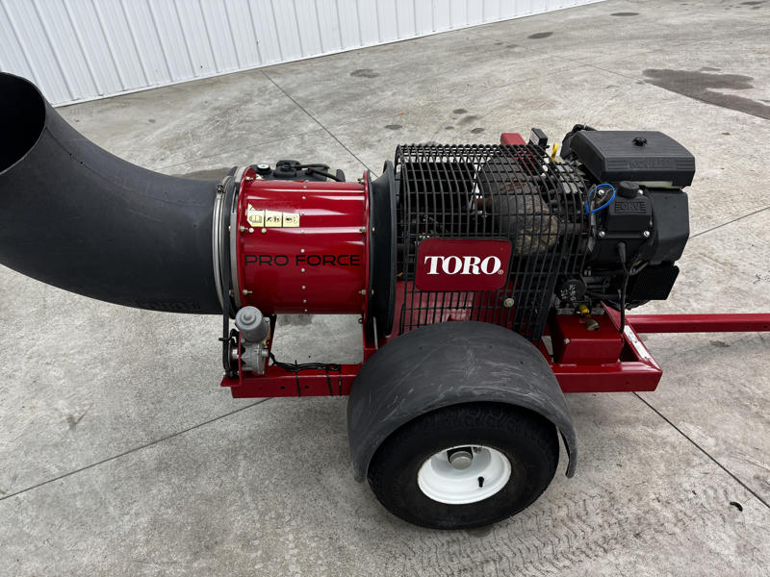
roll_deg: +5.0
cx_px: 385
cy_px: 288
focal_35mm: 24
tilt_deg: -36.7
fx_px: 534
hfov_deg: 71.6
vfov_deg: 56.8
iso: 125
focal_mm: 6.76
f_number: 1.78
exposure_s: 1/120
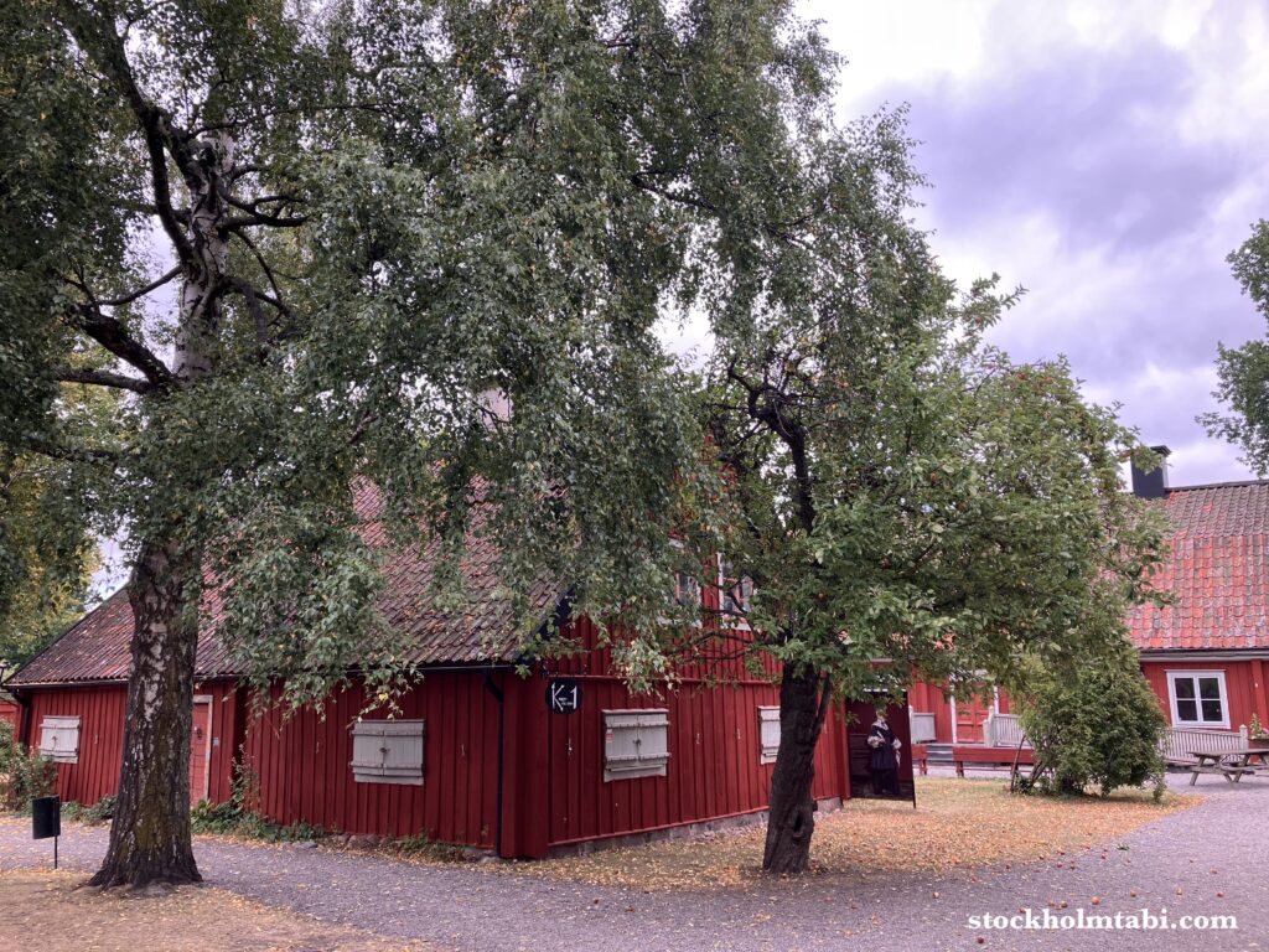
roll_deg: -0.8
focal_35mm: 28
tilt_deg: +12.4
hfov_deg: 63.4
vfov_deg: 49.7
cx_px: 634
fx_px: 1026
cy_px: 476
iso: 32
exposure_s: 1/199
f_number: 1.8
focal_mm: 3.99
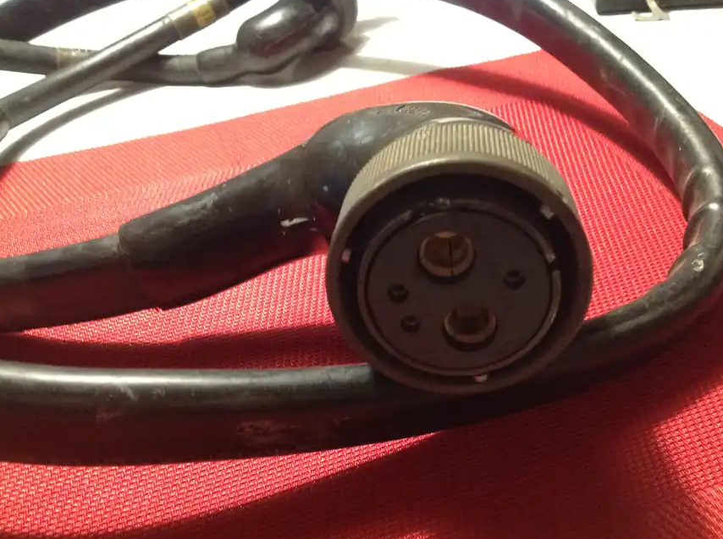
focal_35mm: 41
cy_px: 311
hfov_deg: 45.7
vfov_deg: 35.0
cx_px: 410
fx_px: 855
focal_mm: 4.28
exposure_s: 1/15
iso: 400
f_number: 2.4
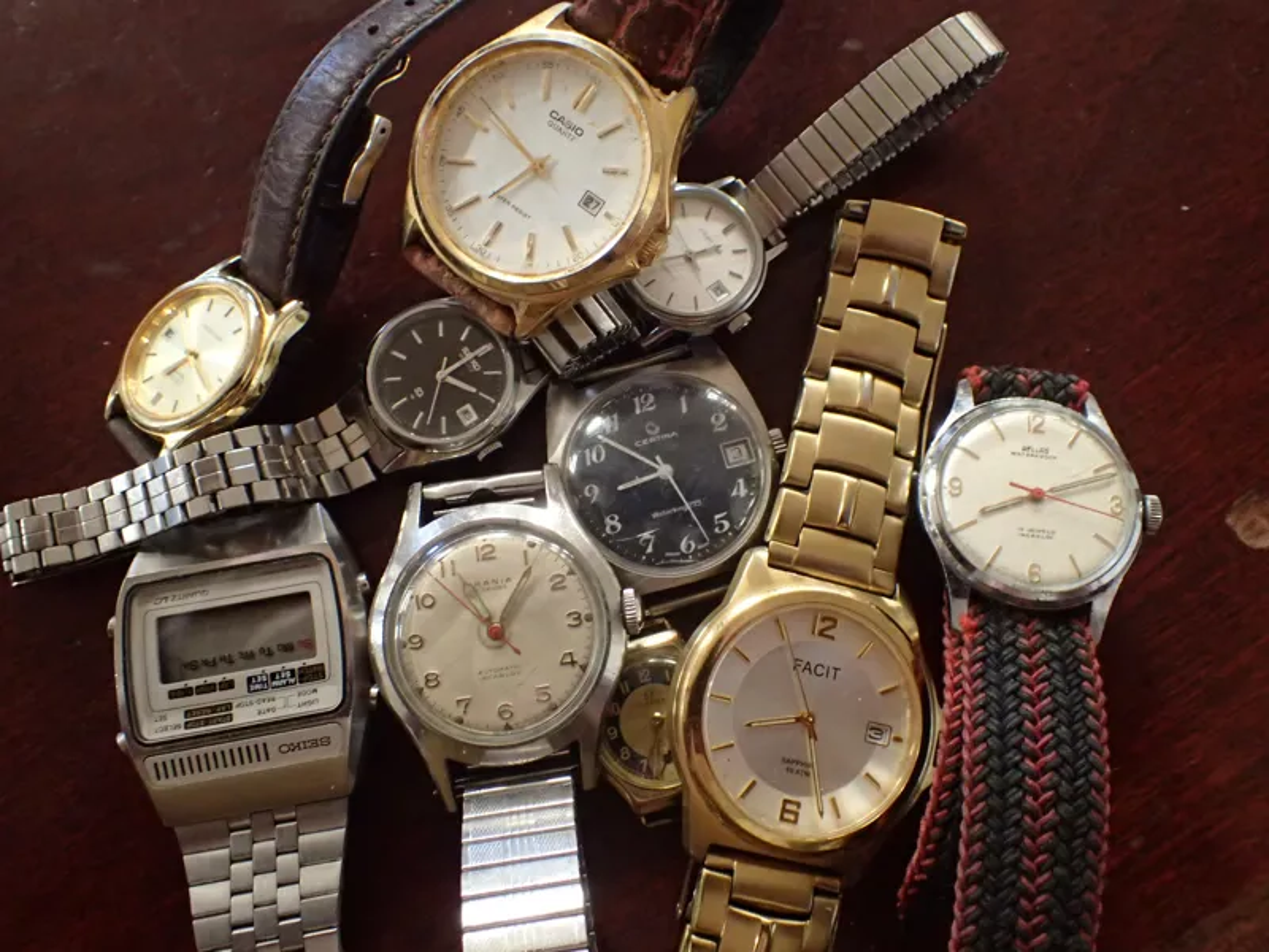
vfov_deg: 46.8
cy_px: 476
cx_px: 634
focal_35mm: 30
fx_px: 1100
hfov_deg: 60.0
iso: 800
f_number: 2.3
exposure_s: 1/30
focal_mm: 5.5
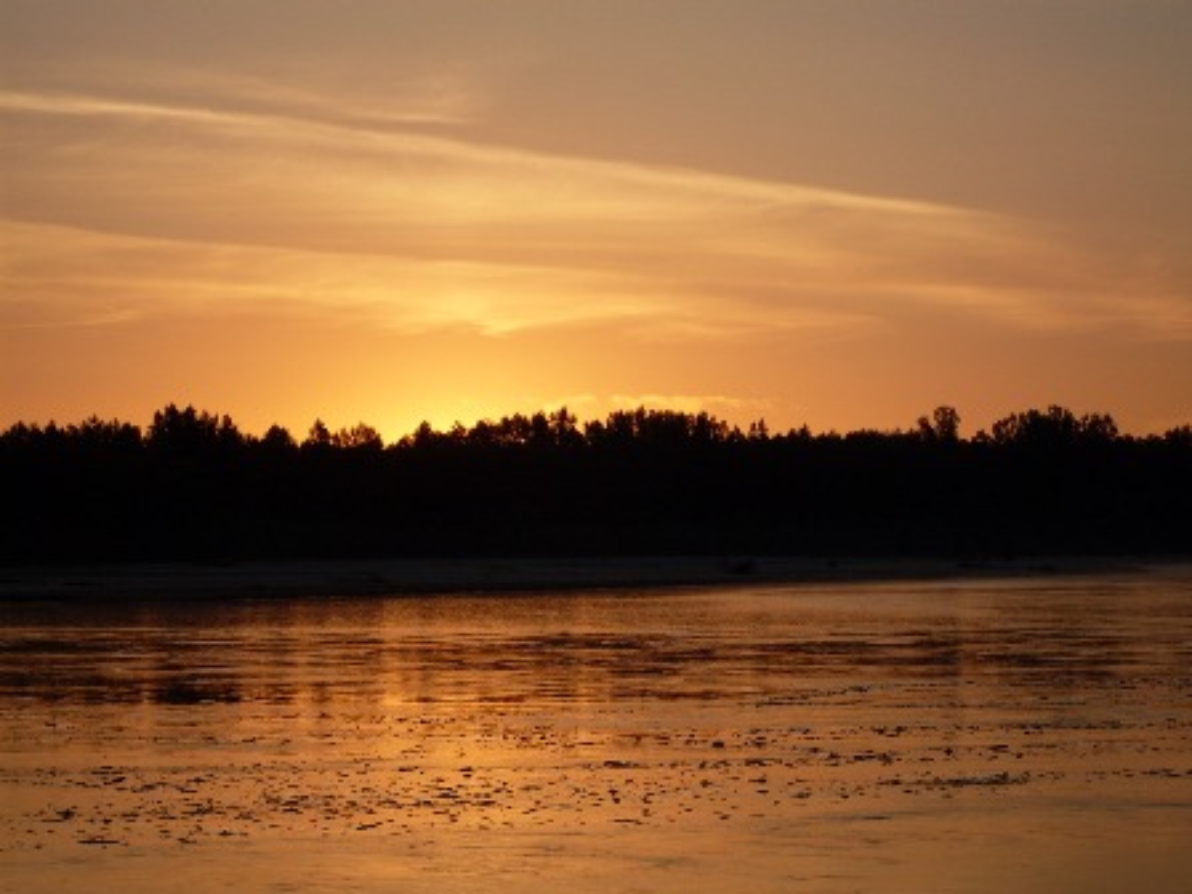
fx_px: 3926
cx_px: 596
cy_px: 447
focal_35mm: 114
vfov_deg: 13.0
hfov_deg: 17.3
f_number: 5.2
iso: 80
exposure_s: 1/500
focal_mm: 18.9
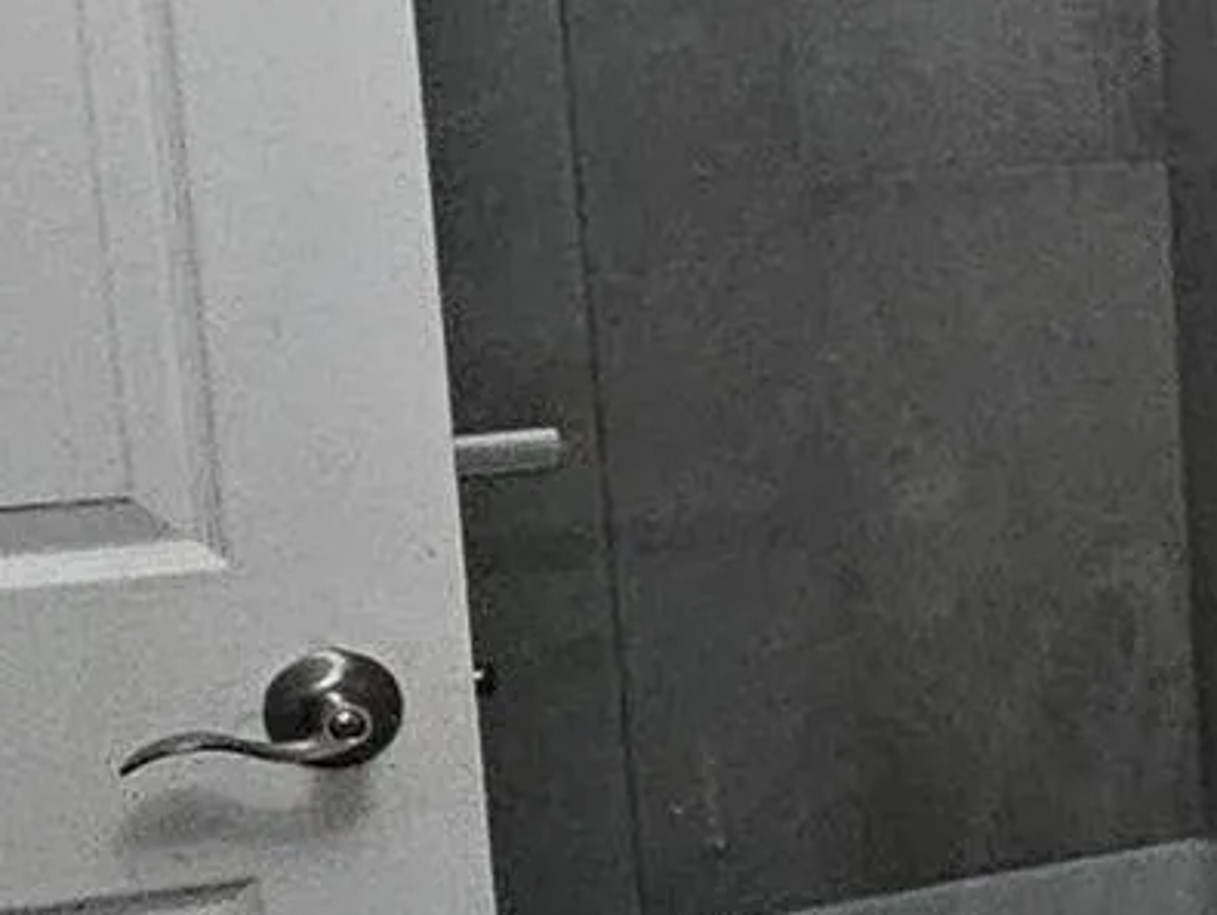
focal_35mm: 101
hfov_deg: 13.5
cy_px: 493
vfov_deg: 14.7
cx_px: 3007
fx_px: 3554
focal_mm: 2.2
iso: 400
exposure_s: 1/60
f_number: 2.2
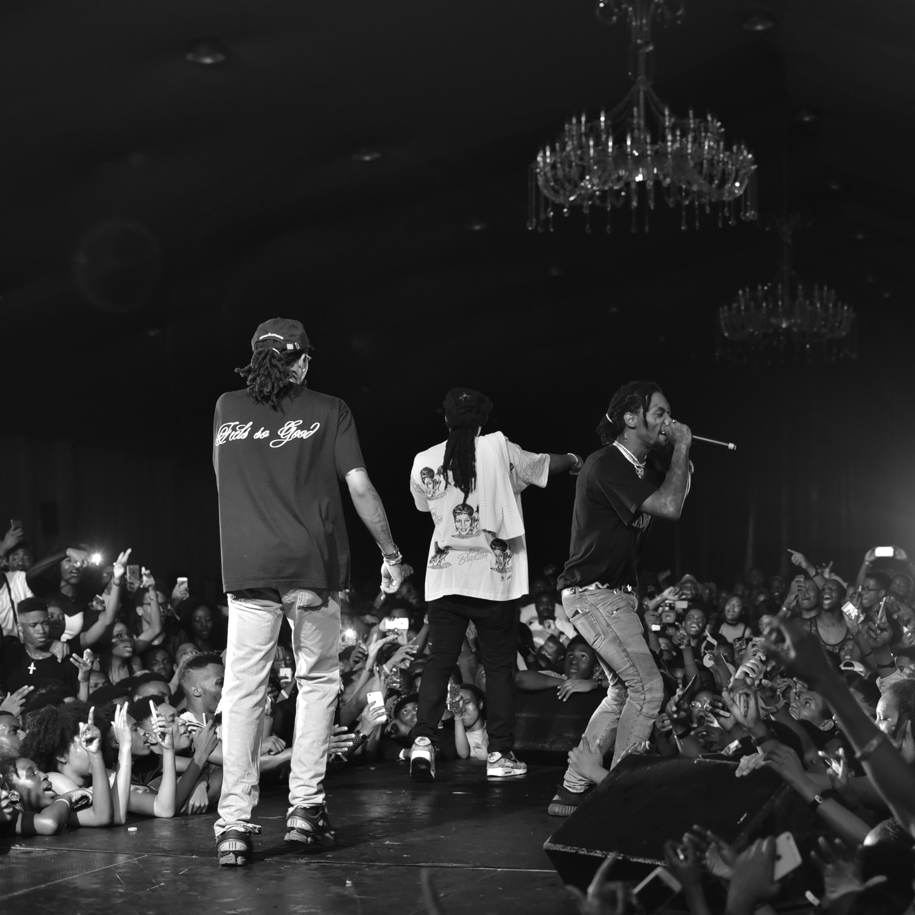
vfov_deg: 26.9
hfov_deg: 26.6
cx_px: 673
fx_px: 1914
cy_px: 457
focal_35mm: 64
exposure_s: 1/200
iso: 2000
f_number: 3.5
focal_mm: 50
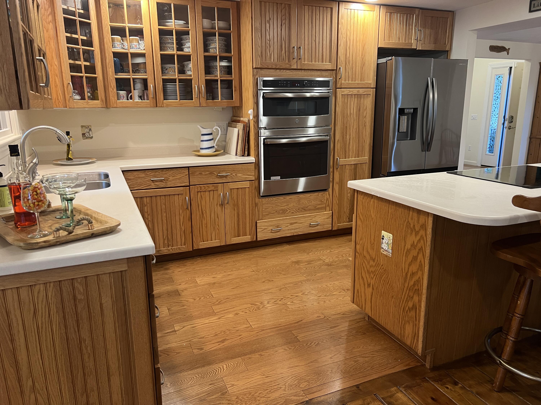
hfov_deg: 67.3
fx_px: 406
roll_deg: +1.4
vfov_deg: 53.1
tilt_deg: -13.0
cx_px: 270
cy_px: 202
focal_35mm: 26
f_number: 1.5
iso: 160
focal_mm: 5.7
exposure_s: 1/60
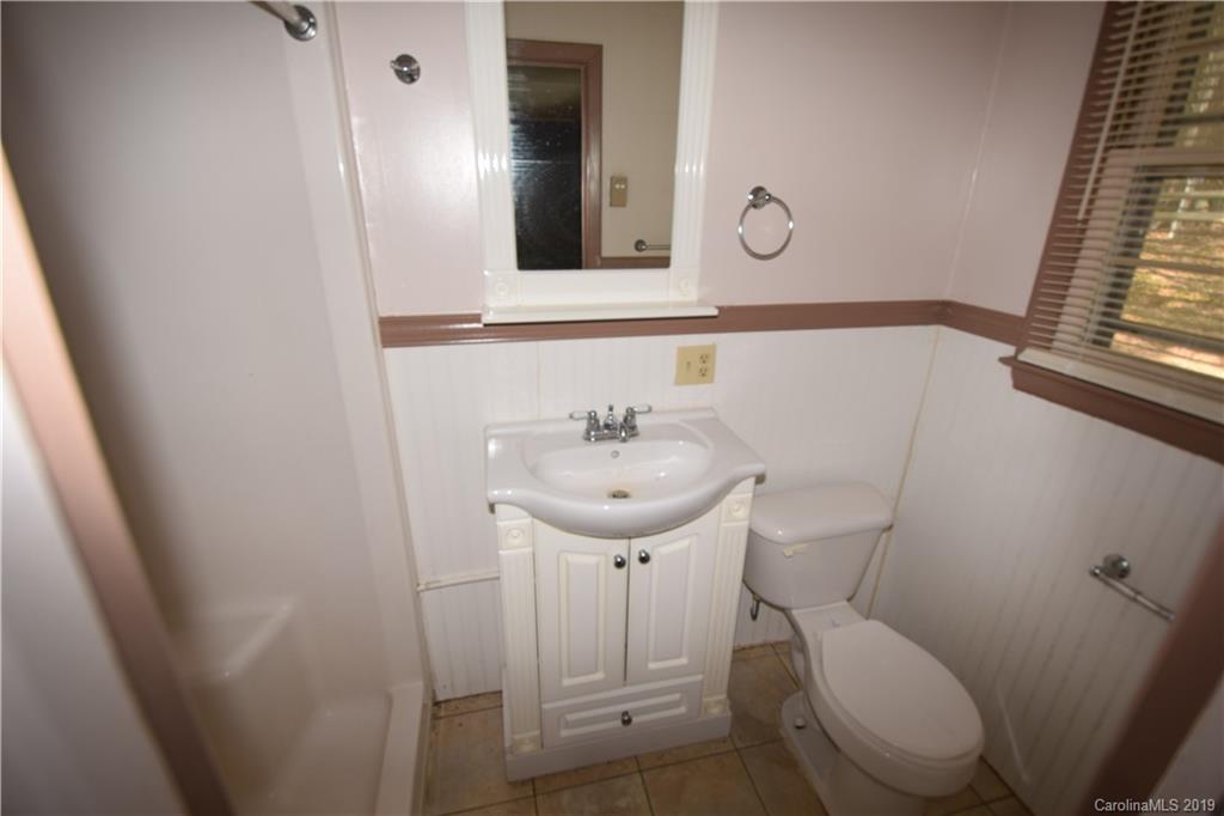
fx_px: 510
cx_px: 612
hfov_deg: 100.4
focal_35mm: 15
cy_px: 408
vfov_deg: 77.3
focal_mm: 10
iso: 110
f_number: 4.5
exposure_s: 1/80
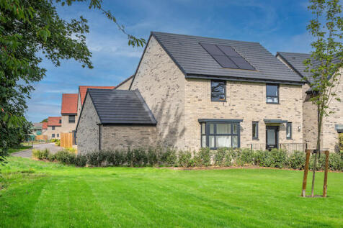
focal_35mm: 45
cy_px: 114
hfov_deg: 43.6
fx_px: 429
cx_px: 172
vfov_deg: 29.8
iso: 200
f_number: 19
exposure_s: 1/50
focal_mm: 45
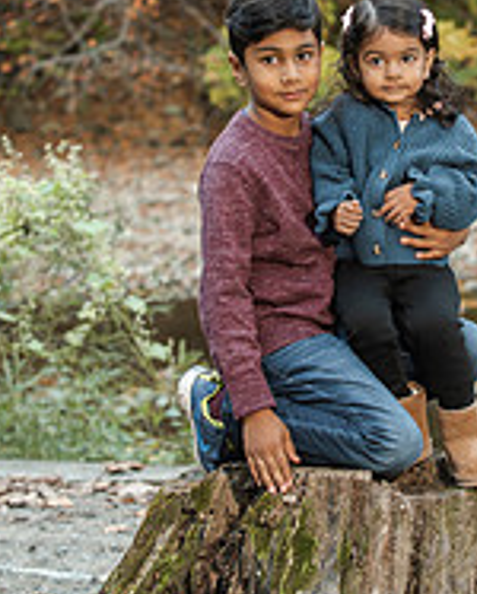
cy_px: 130
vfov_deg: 10.9
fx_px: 3101
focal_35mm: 176
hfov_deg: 8.8
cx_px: 356
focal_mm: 78
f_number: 4
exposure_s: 1/125
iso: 640
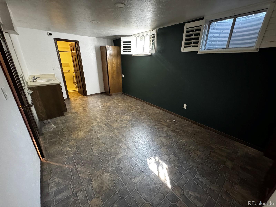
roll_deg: -0.8
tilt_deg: -21.5
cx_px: 138
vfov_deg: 85.7
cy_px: 104
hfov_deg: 102.1
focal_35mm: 14
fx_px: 112
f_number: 2.2
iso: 1000
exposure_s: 1/40
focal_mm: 2.22
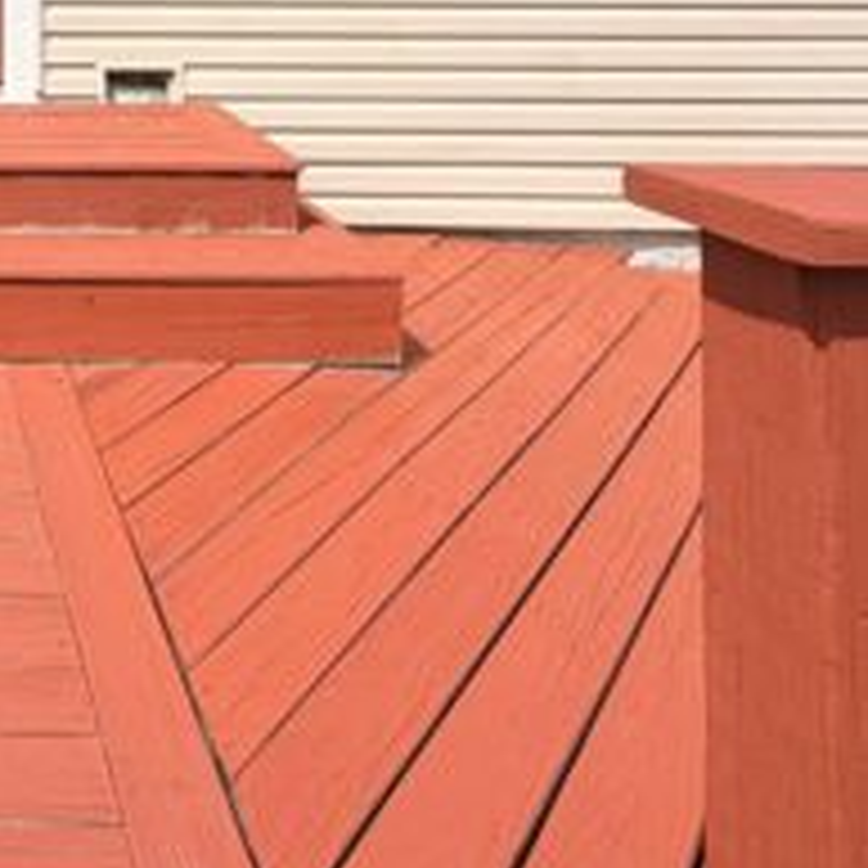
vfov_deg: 32.8
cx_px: -121
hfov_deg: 34.4
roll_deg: -0.2
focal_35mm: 41
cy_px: -198
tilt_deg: +4.1
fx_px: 1163
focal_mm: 2.22
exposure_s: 1/1001
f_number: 2.2
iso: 20
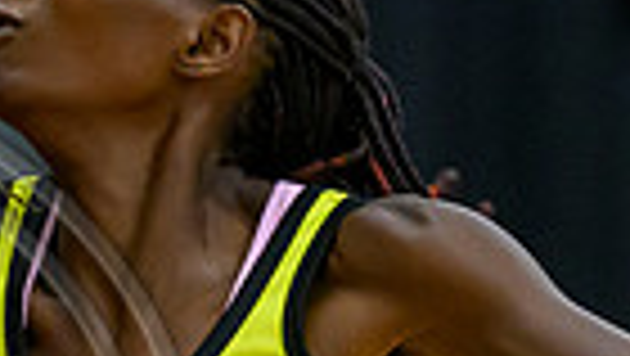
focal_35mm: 980
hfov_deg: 2.2
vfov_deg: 1.2
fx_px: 16383
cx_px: -668
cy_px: 733
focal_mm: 160
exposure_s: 1/1250
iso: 4000
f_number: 2.8
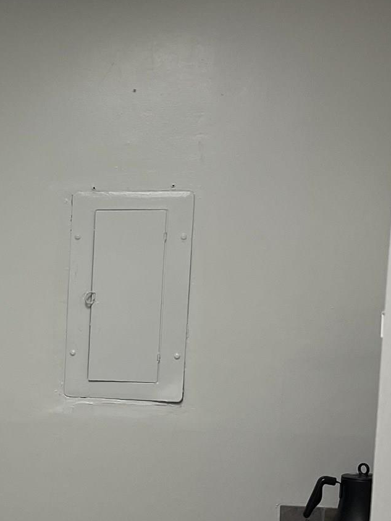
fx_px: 1069
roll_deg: -0.5
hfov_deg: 19.4
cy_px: 428
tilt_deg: -4.6
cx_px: -90
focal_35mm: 71
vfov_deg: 26.8
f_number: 1.6
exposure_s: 1/120
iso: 125
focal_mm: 5.1
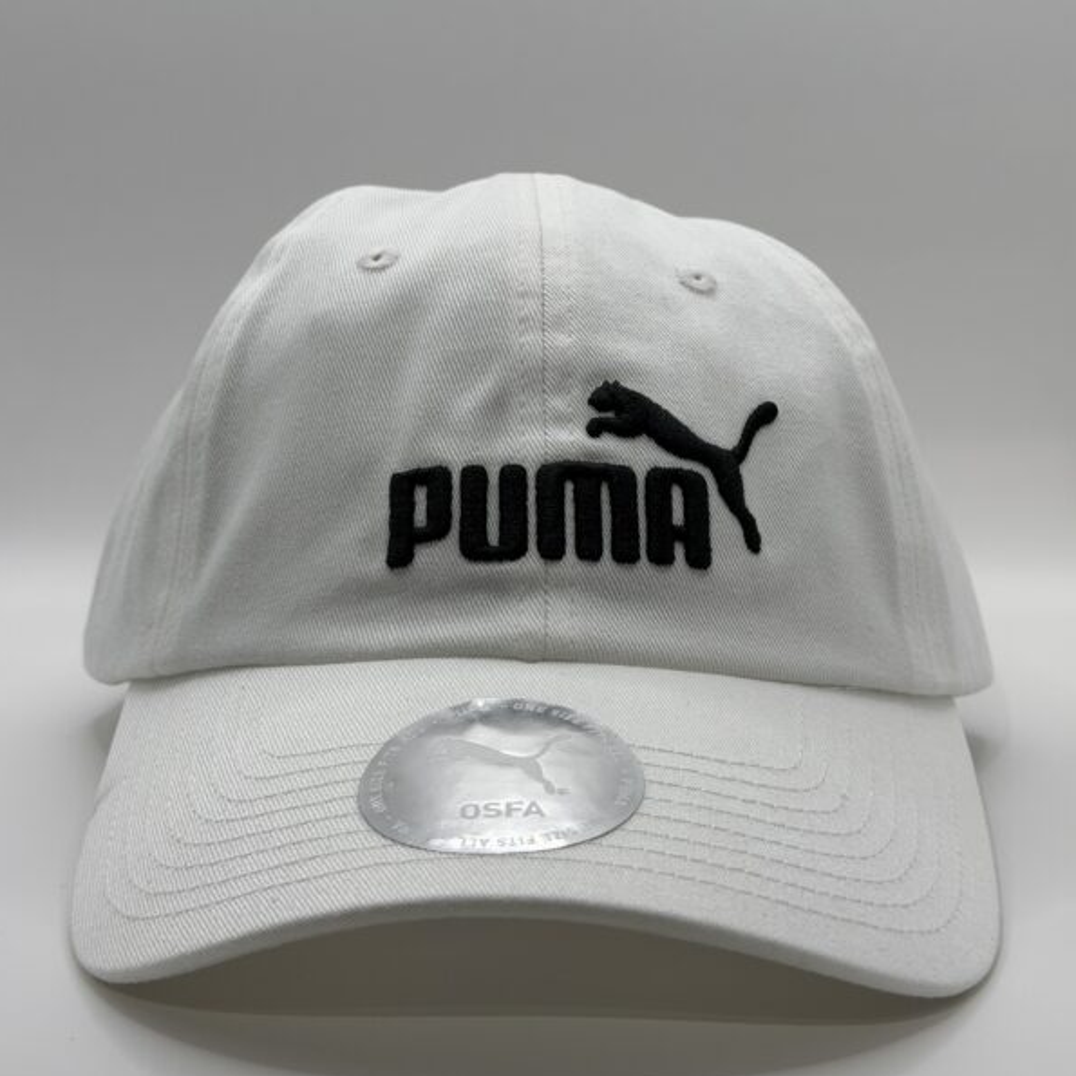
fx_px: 2005
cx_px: 535
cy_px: 420
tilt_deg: -7.3
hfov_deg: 30.0
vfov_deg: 30.0
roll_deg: -0.8
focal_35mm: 57
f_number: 1.78
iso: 64
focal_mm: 6.76
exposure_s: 1/601
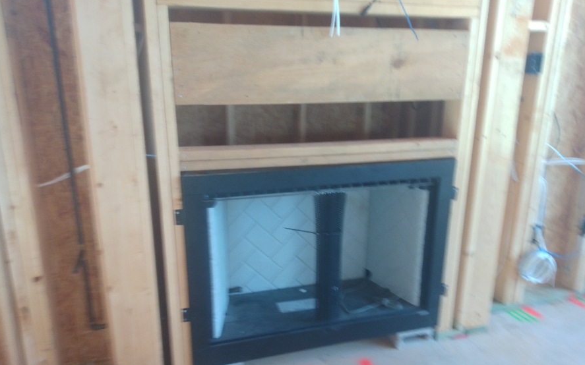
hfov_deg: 79.6
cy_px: 208
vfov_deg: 54.8
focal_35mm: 22
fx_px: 351
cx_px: 301
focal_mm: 3.54
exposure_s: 1/30
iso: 185
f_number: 2
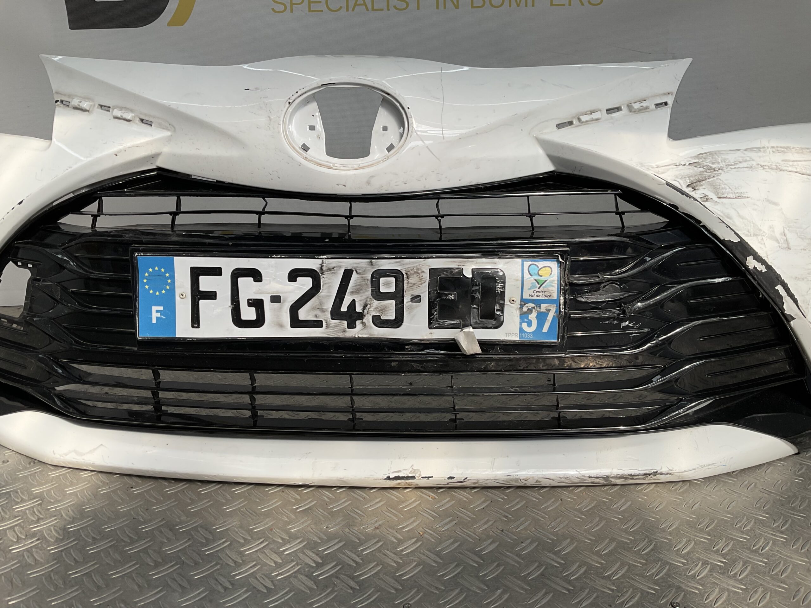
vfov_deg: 48.2
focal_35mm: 29
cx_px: 406
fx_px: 679
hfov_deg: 61.7
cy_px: 304
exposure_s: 1/728
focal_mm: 3
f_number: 1.8
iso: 16
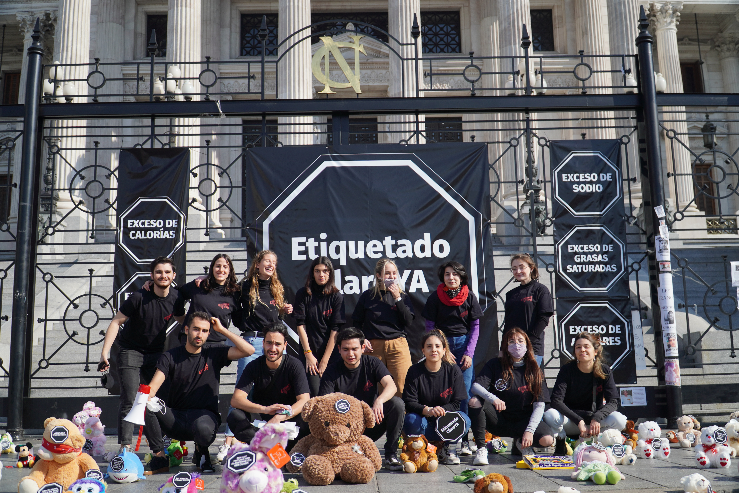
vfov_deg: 36.9
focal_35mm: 36
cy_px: 246
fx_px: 739
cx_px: 370
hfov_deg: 53.1
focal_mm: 24
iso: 100
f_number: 4
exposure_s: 1/1000
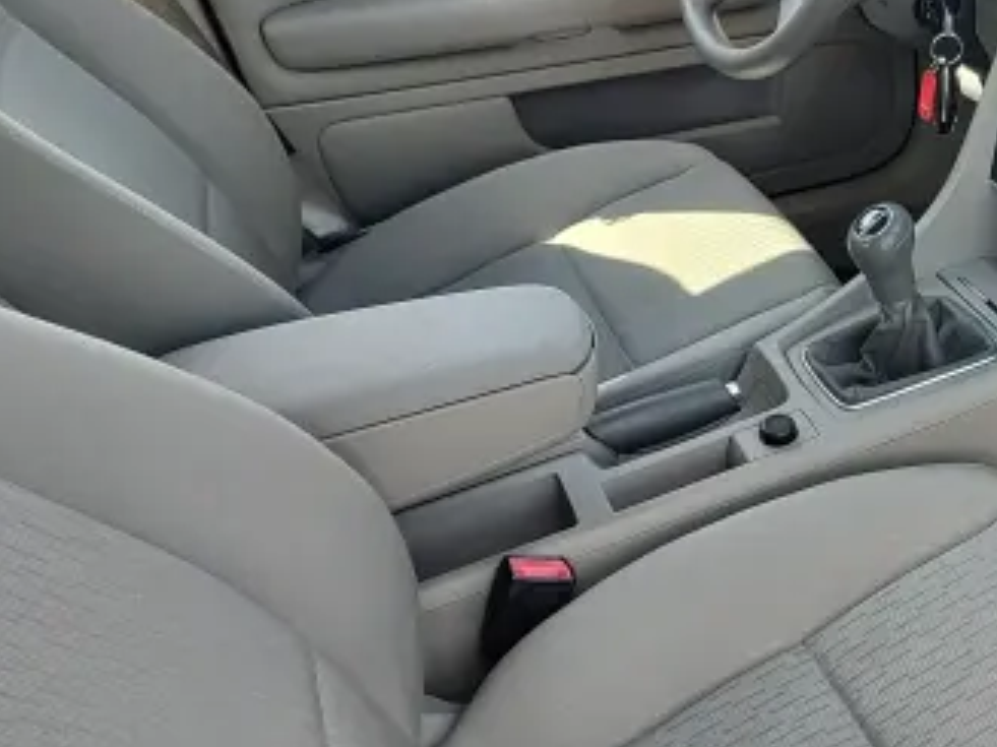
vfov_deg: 32.1
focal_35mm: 45
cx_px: 875
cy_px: 335
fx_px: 1296
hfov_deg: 39.4
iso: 100
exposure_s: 1/292
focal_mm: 5.56
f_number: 1.8
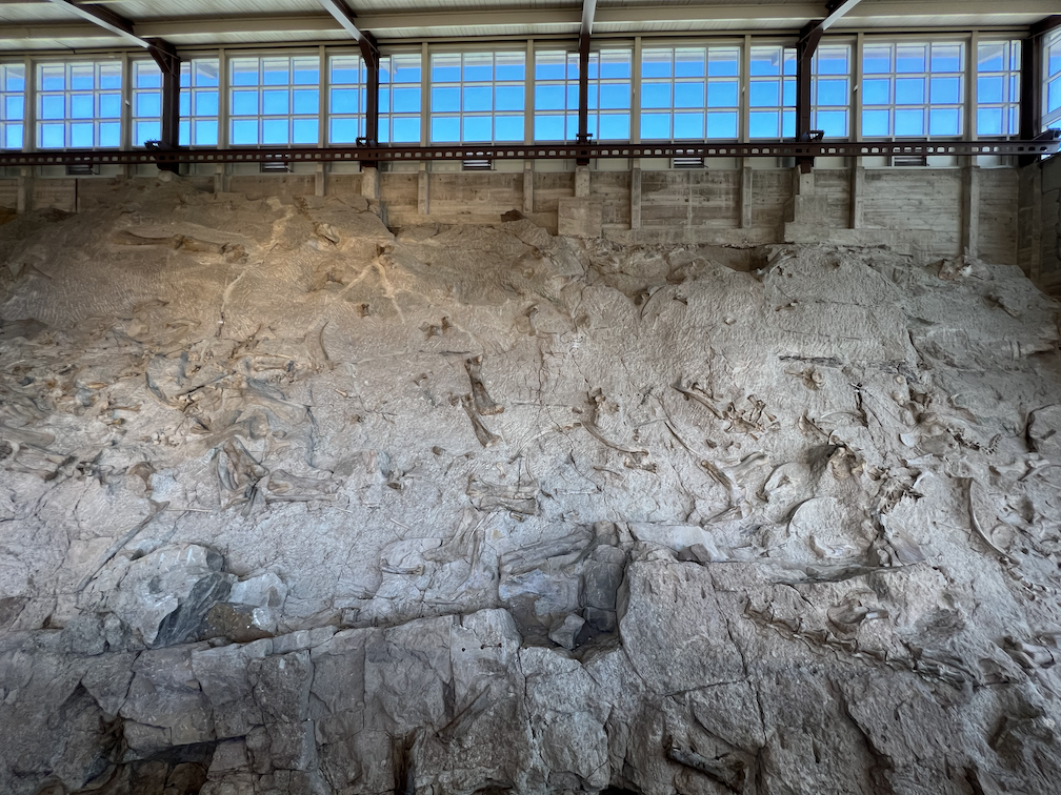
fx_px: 398
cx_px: 530
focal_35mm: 13
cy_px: 398
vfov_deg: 89.9
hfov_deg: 106.2
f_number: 1.8
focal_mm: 1.57
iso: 125
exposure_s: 1/120
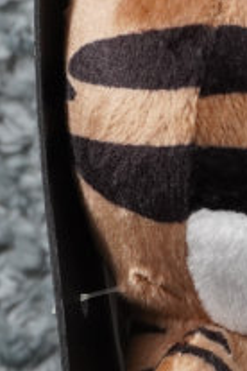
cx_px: 392
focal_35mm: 248
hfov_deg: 5.5
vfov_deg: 8.3
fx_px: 2552
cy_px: 131
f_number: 6.3
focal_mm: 38
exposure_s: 1/50
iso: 800
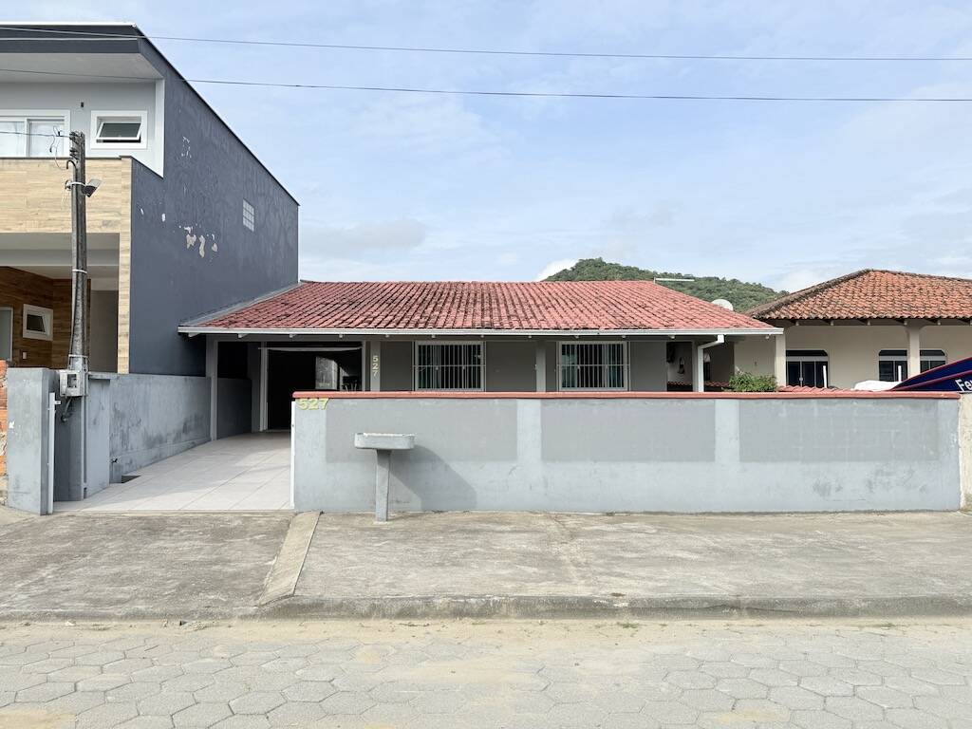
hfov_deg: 71.6
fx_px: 674
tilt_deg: +1.6
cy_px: 364
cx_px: 486
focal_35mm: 24
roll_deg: +0.2
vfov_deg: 56.8
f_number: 1.78
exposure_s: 1/5714
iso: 80
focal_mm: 6.76
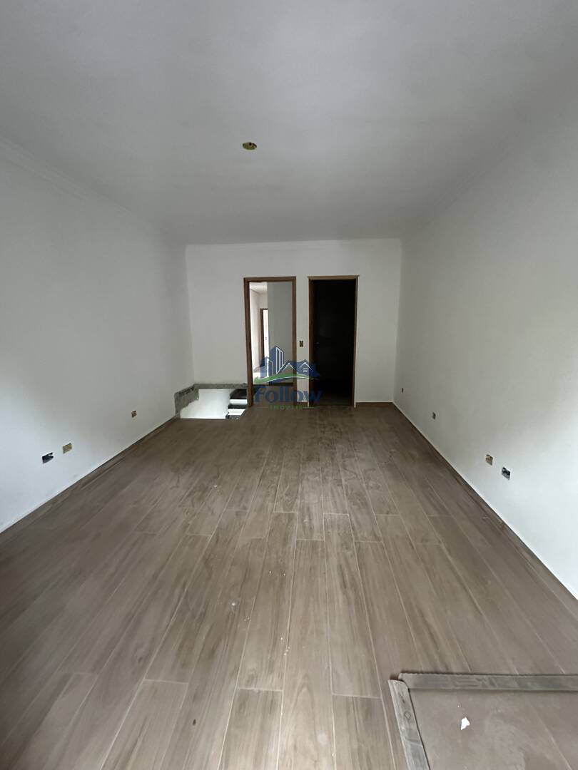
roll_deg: +0.7
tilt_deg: -11.1
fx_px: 312
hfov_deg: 85.7
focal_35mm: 14
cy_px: 385
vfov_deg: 102.1
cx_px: 289
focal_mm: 2.22
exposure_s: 1/43
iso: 1250
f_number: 2.2
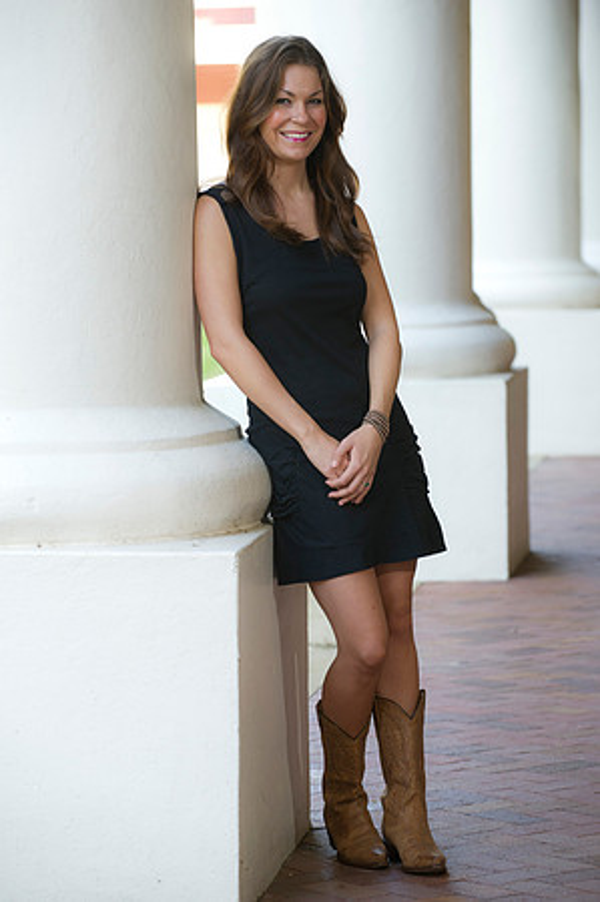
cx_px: 300
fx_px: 3508
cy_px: 451
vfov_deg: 14.7
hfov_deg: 9.8
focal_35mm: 140
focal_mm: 140
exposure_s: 1/80
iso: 250
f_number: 4
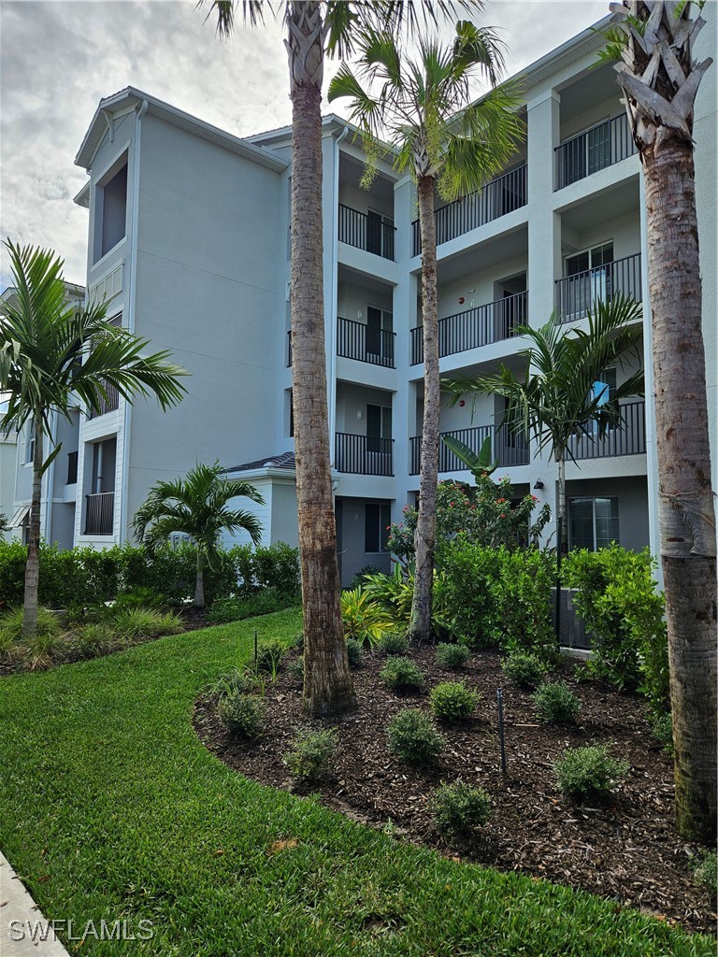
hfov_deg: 58.9
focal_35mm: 23
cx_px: 359
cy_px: 478
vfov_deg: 73.9
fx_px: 636
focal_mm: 5.4
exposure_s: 1/1182
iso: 25
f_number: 1.8
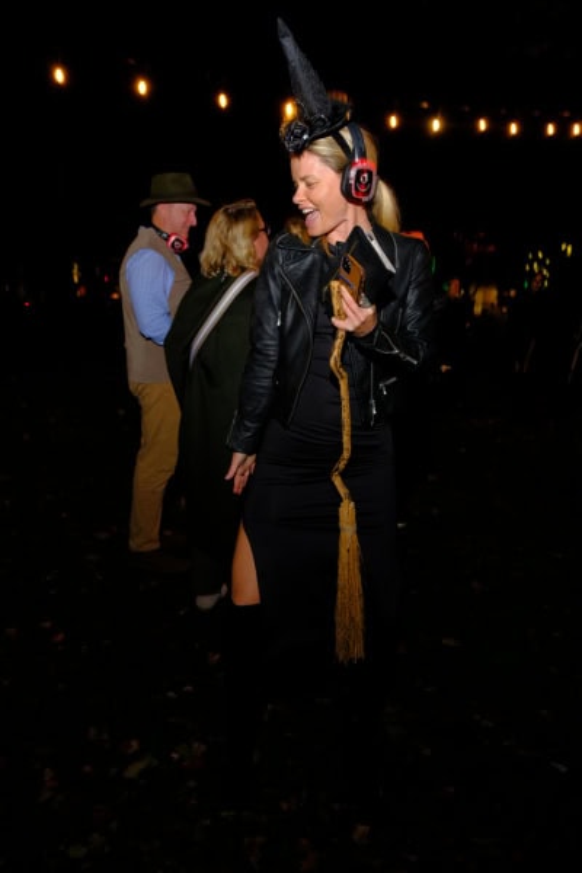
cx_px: 291
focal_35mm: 29
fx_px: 703
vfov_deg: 63.7
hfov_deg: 45.0
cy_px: 436
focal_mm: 19.2
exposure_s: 1/30
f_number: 4
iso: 800
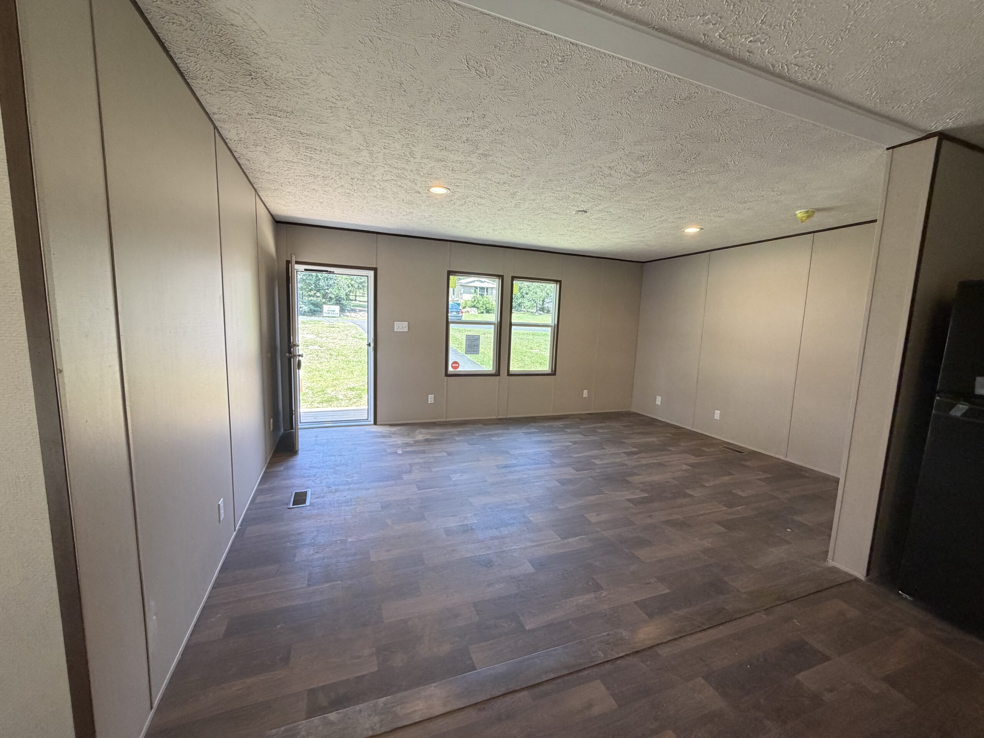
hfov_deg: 102.1
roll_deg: -2.3
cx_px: 492
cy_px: 369
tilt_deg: -7.8
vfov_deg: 85.7
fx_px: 398
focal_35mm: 14
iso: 200
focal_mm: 2.22
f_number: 2.2
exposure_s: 1/120
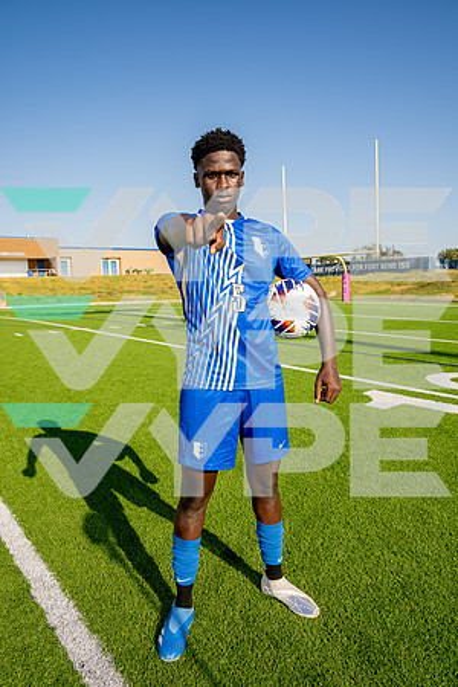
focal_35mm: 24
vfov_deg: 73.7
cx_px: 229
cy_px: 344
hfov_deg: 53.1
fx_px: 458
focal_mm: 24
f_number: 7.1
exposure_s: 1/125
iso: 50
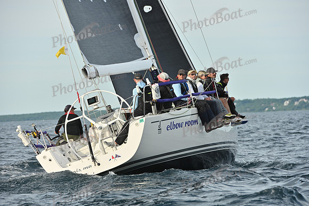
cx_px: 154
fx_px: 1717
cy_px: 103
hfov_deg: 10.3
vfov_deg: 6.9
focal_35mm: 200
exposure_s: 1/1000
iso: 320
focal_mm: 200
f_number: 7.1
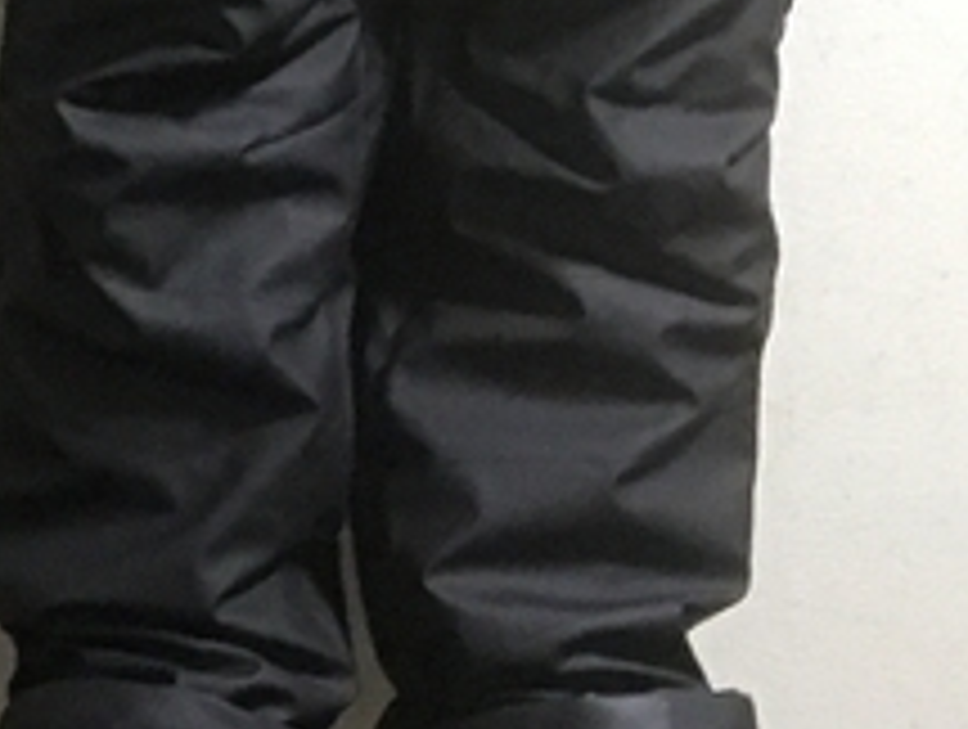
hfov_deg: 16.3
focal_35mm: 119
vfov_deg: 12.3
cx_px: 104
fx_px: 3333
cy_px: -79
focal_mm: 2.87
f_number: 2.2
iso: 200
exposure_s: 1/15
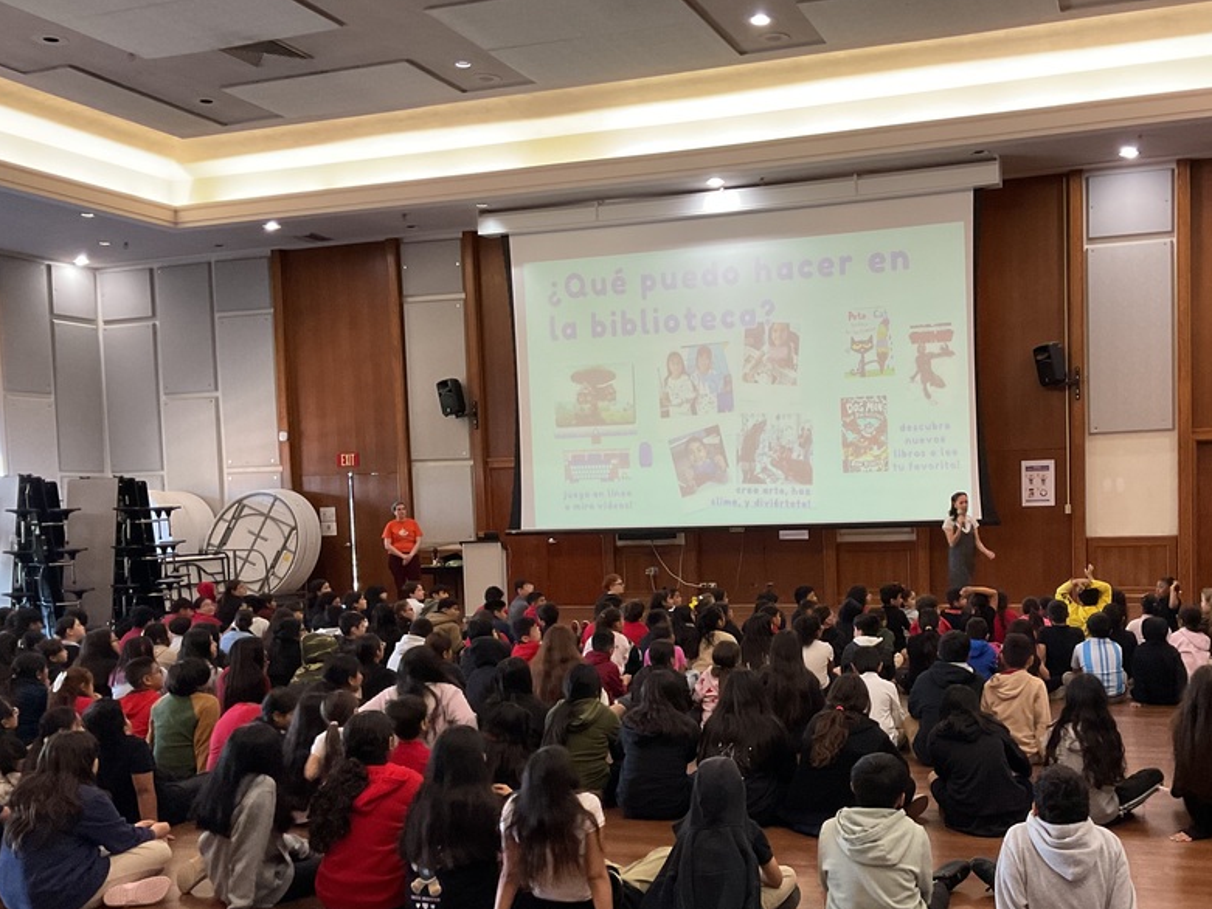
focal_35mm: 38
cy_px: 585
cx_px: 777
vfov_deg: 37.4
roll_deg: +1.7
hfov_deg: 48.4
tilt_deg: -4.0
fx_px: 1331
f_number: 1.8
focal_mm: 3
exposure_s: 1/40
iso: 250
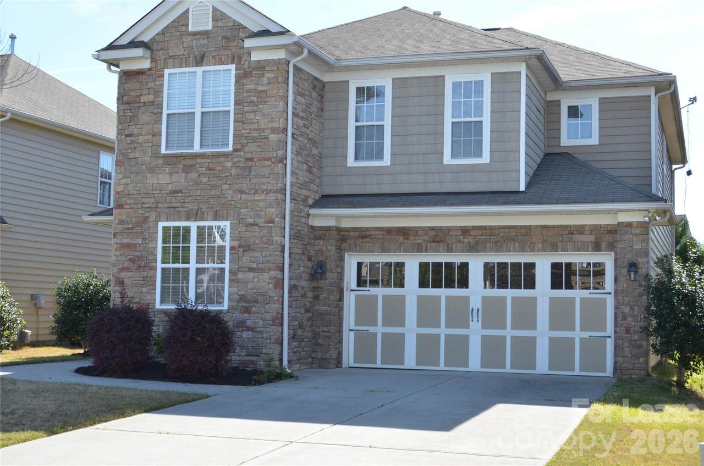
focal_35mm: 48
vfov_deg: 28.0
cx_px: 352
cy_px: 233
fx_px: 937
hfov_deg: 41.2
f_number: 13
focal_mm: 32
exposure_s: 1/640
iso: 1000
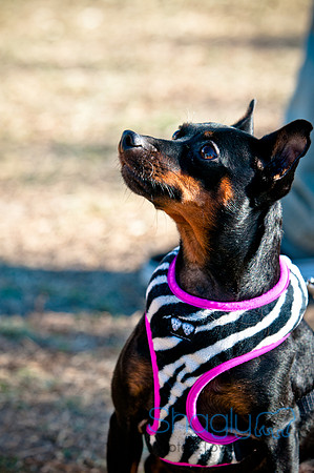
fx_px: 2360
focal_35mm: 180
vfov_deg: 11.4
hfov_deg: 7.6
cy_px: 236
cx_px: 157
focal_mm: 120
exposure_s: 1/320
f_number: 5
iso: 200
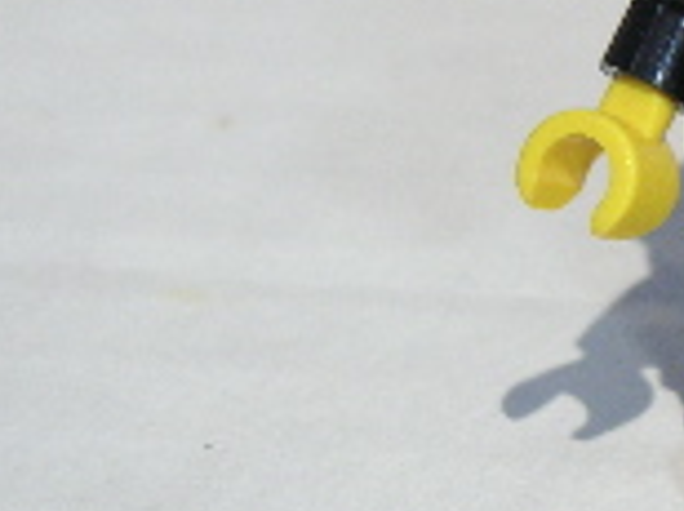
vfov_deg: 5.1
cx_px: 866
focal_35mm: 289
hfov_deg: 6.8
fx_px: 5702
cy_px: 67
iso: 160
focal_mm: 17.1
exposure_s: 1/1000
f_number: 8
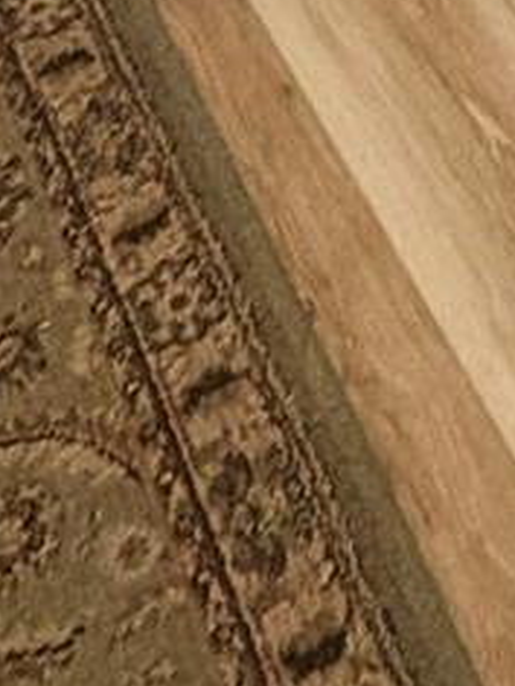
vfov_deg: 14.2
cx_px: 922
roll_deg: -2.6
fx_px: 1805
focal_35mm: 91
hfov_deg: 14.3
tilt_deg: -10.9
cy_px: -977
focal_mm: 2.22
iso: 320
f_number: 2.2
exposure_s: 1/120
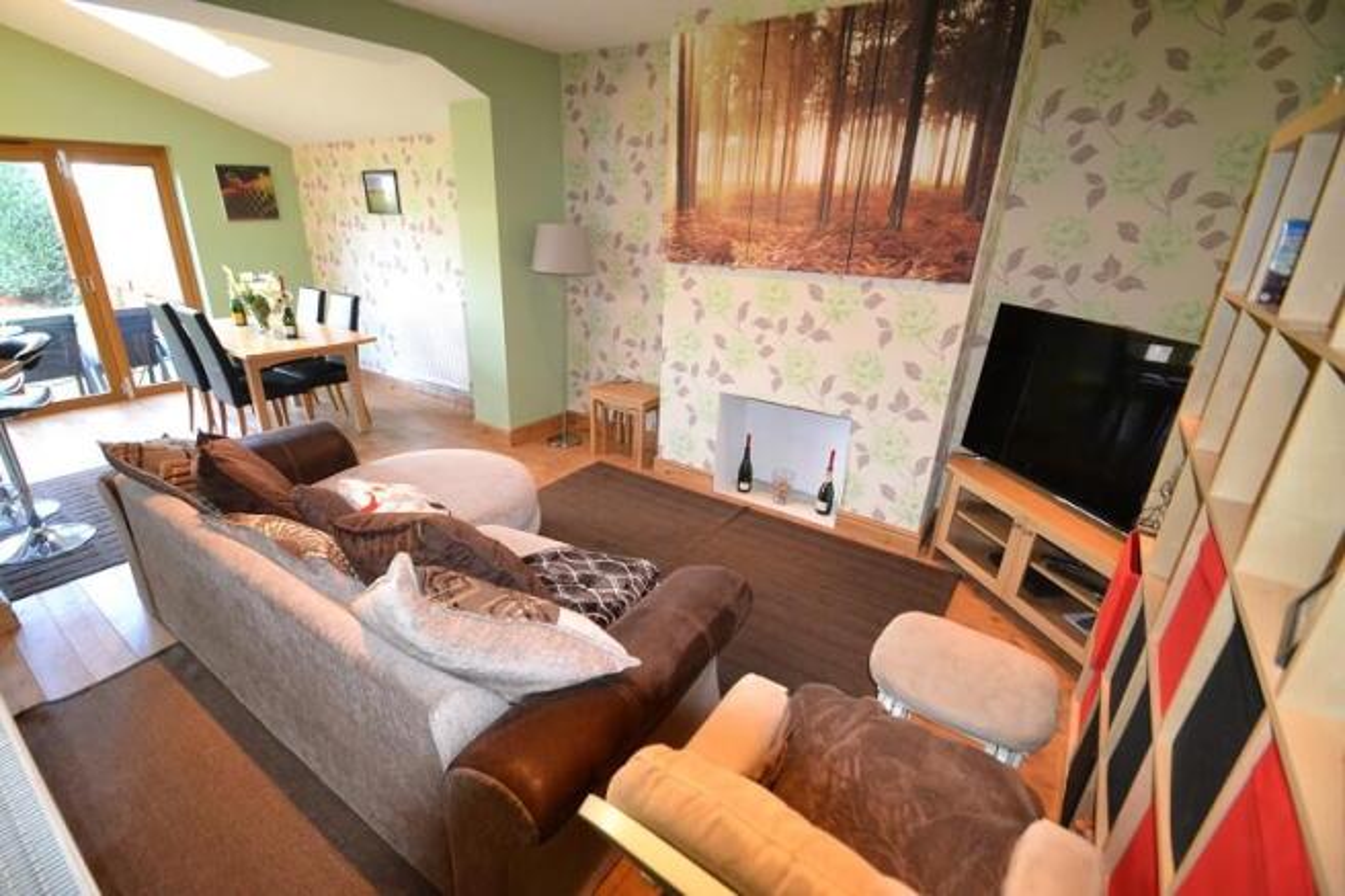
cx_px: 672
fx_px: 560
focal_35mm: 15
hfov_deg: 100.4
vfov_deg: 77.3
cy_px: 448
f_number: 3.5
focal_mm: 10
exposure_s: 1/60
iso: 2200
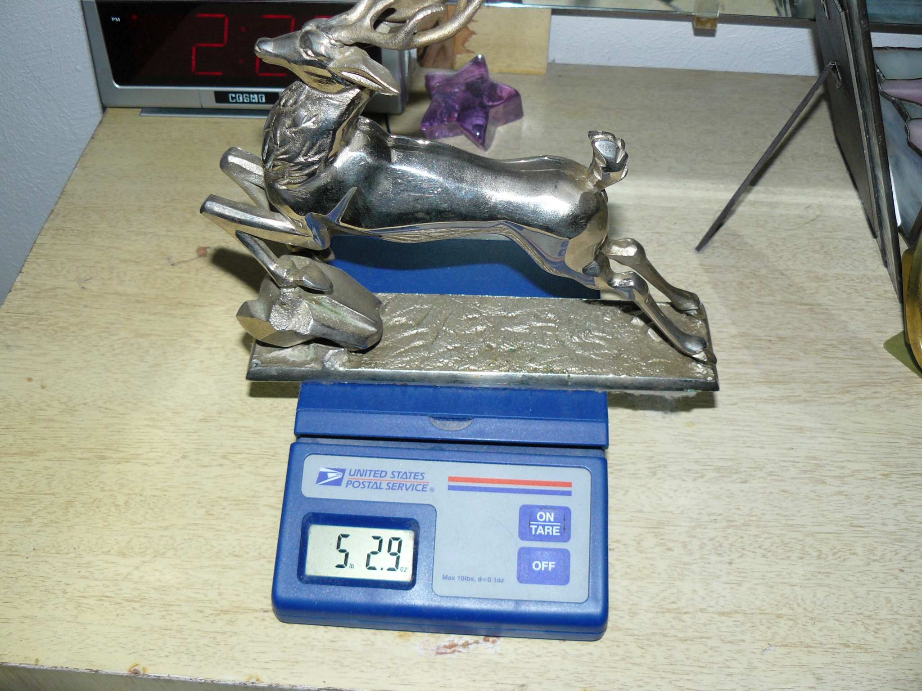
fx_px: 959
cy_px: 346
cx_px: 461
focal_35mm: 36
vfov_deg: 39.7
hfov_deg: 51.4
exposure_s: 1/25
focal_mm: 6
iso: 100
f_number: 2.8
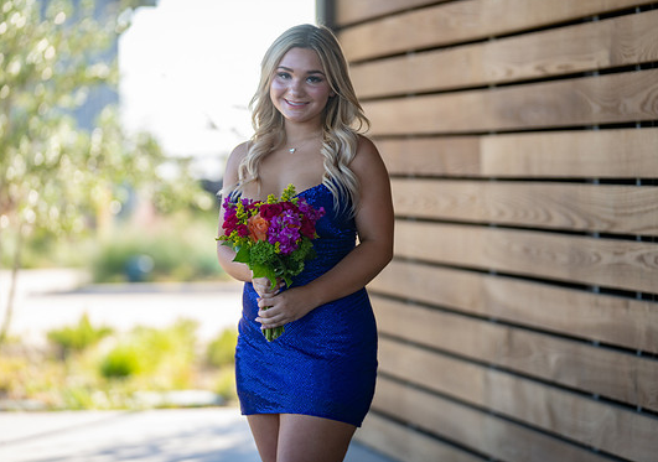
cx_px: 349
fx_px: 2955
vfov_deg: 8.9
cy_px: 217
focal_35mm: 159
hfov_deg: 12.7
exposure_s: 1/320
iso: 160
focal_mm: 135
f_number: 2.8
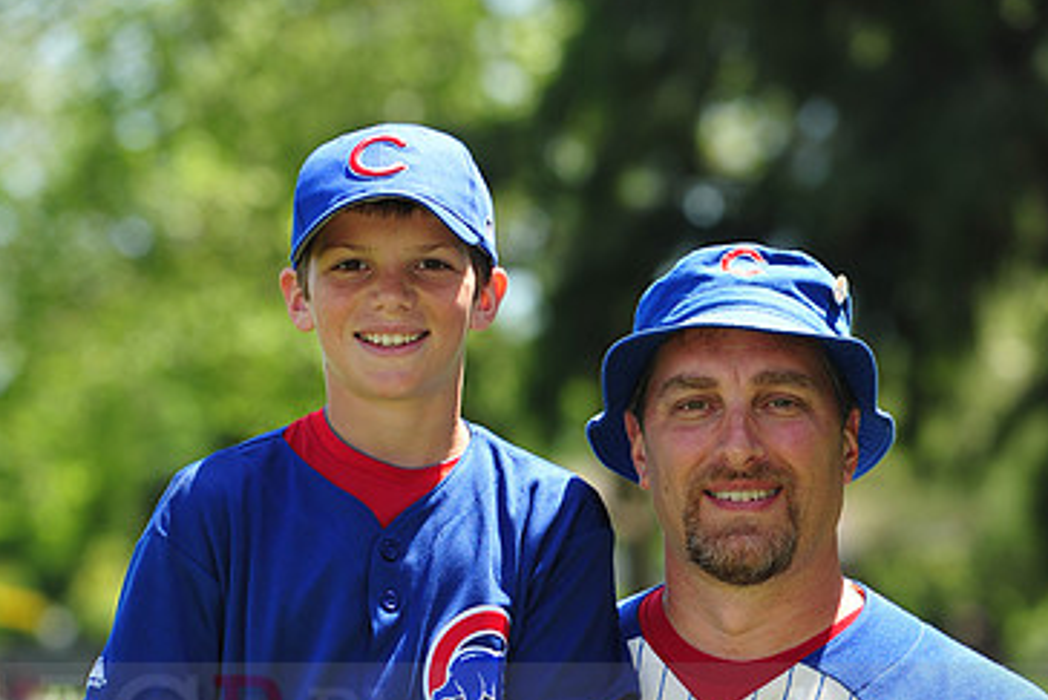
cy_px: 703
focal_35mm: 191
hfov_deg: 10.8
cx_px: 518
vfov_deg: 7.2
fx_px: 5562
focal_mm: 120
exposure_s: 1/640
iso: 200
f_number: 4.5
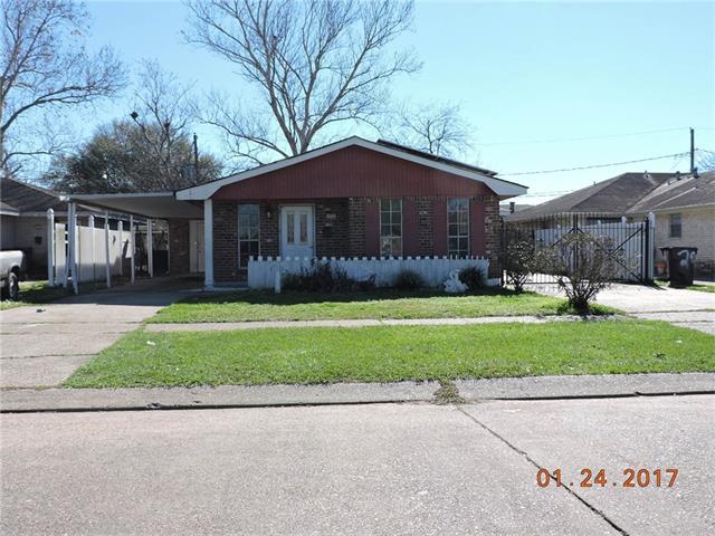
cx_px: 358
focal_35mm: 33
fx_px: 682
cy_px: 268
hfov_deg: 55.4
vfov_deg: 42.9
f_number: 3.2
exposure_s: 1/800
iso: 100
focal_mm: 5.9
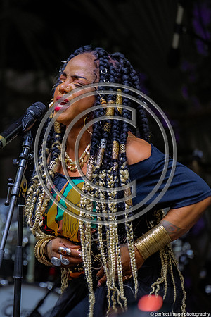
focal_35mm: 450
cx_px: 18
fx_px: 3958
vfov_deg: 4.6
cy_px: 158
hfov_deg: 3.1
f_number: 2.8
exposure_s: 1/100
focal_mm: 200
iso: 1000
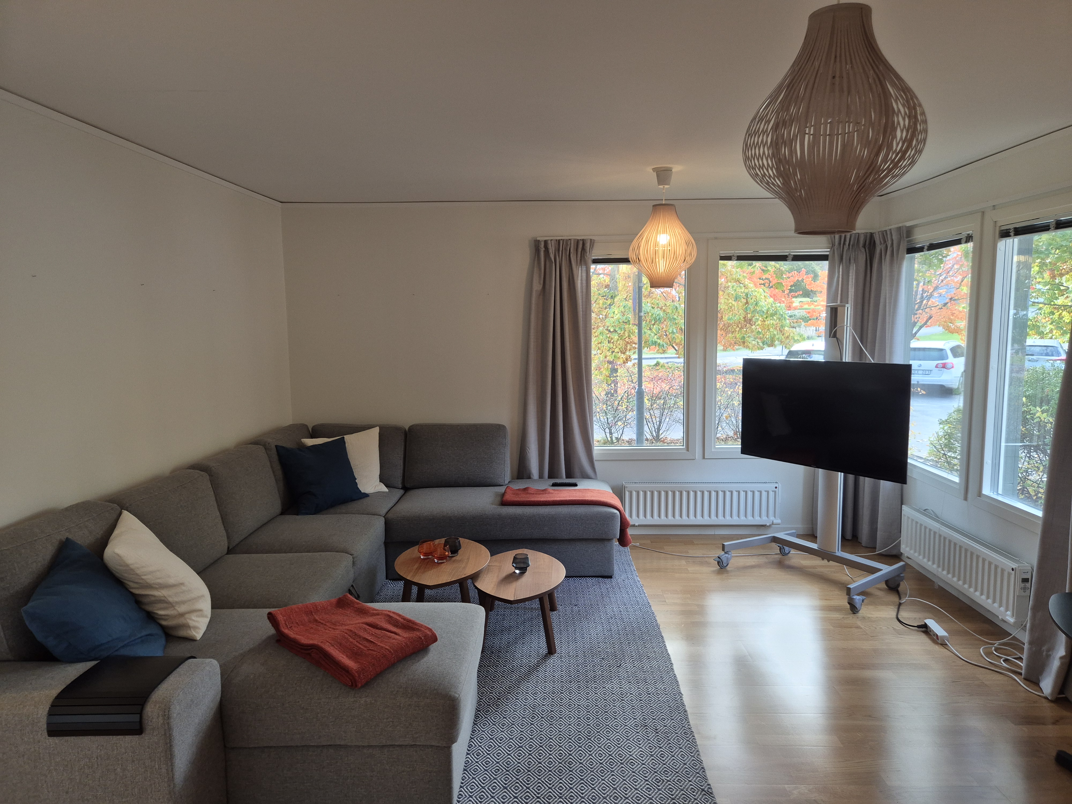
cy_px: 402
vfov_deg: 58.9
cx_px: 536
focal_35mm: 23
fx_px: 712
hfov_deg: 73.9
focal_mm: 5.4
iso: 100
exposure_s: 1/100
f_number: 1.8
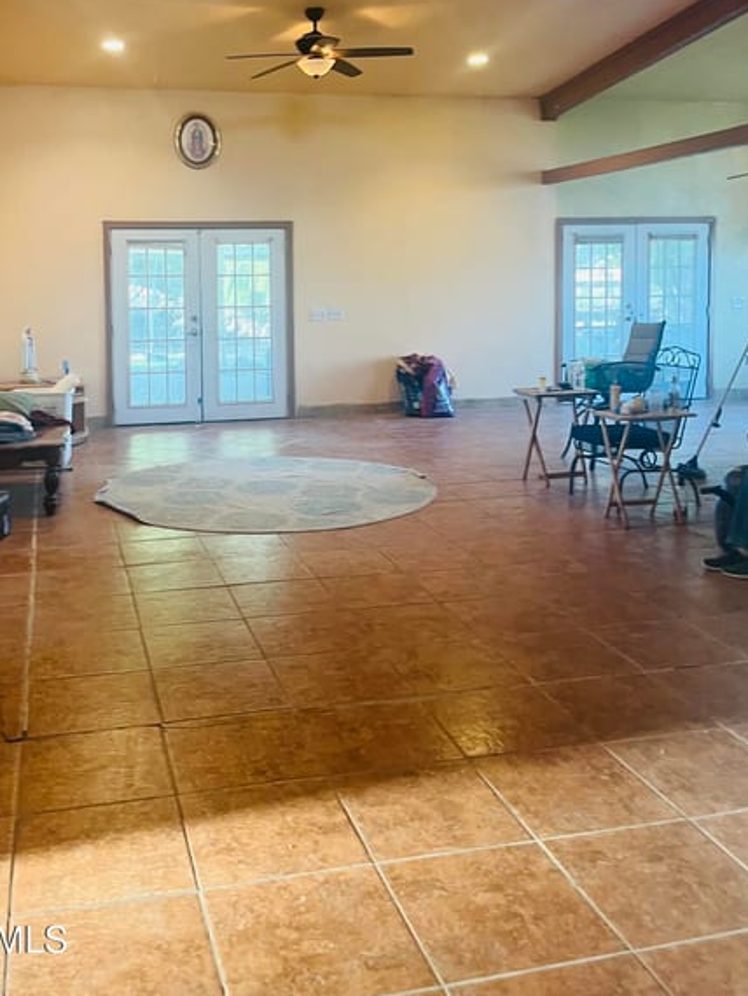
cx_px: 280
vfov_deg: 53.1
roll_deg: +0.9
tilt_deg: -3.8
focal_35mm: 34
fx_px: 979
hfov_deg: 41.5
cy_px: 348
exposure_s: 1/60
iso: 160
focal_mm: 5.1
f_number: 1.6
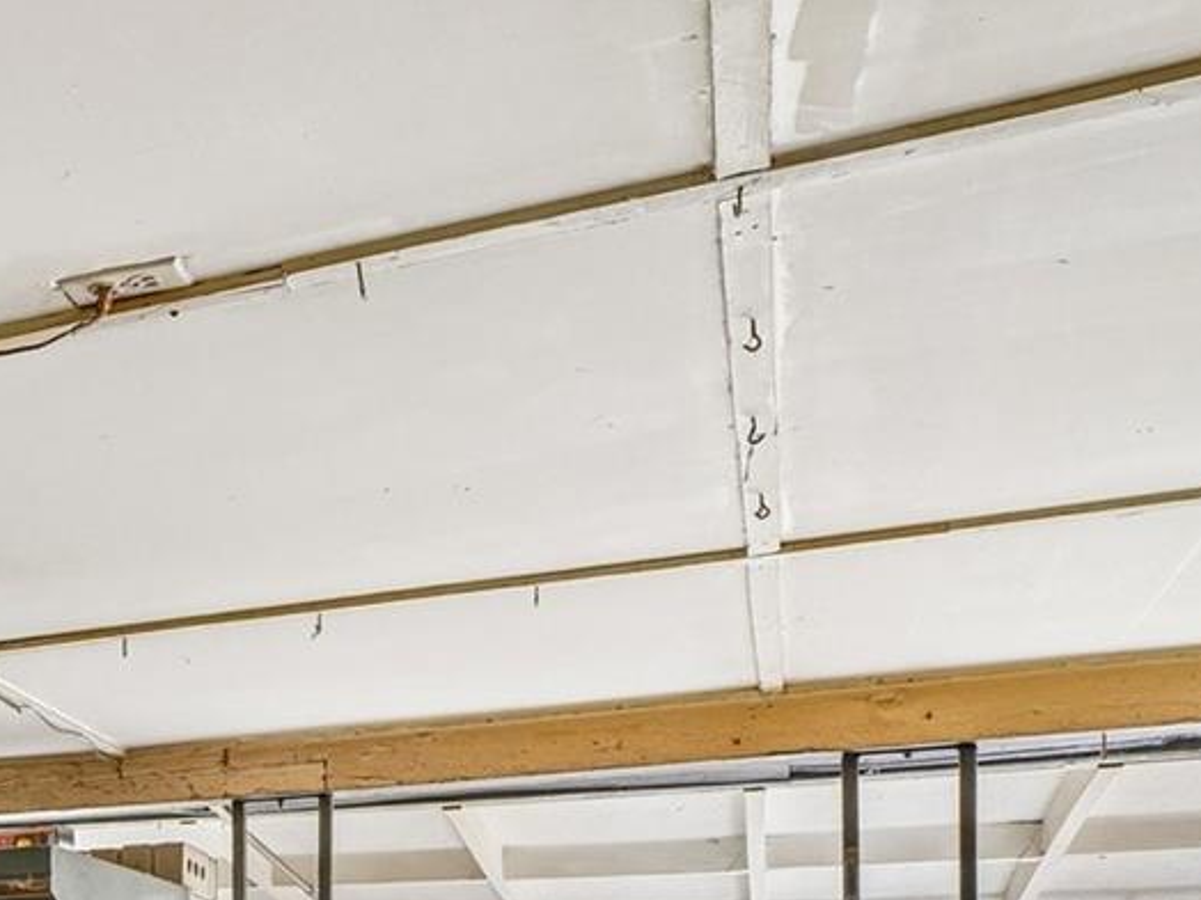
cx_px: -452
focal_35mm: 48
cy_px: 1104
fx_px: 1682
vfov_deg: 26.4
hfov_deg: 29.5
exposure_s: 1/20
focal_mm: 11
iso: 500
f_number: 8
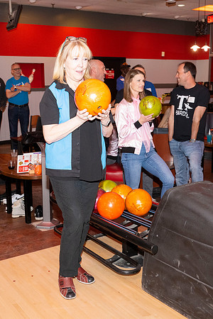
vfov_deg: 43.6
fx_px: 399
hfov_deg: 29.8
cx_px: 87
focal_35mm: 45
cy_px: 160
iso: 2000
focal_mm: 30
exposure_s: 1/100
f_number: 5.6
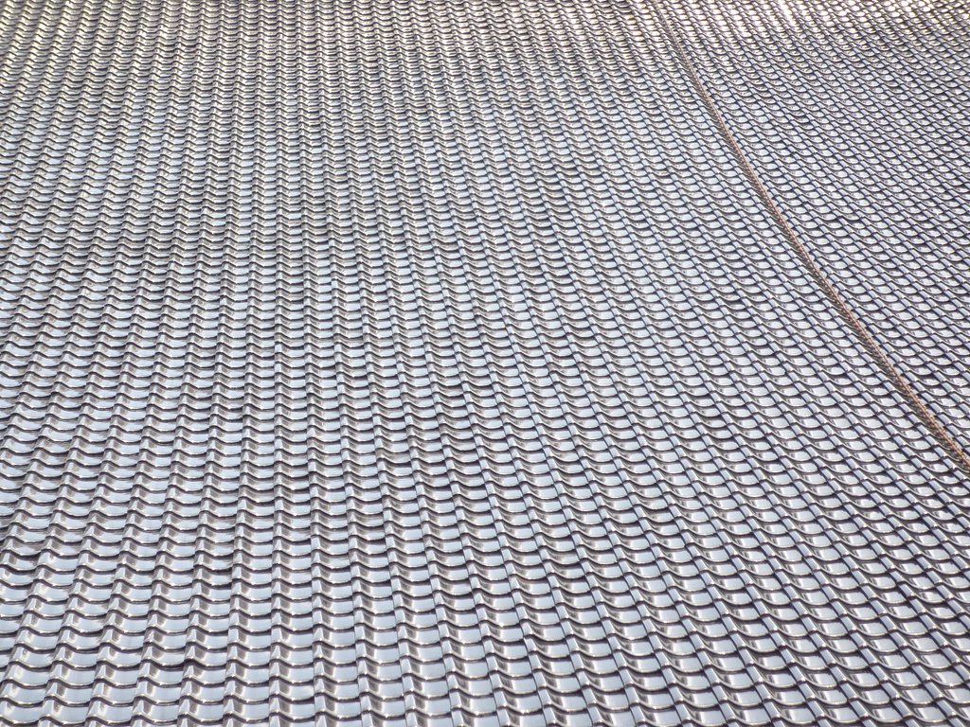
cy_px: 364
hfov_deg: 26.0
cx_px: 485
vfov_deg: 19.6
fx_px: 2102
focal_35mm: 75
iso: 80
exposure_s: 1/80
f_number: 4.9
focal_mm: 13.2
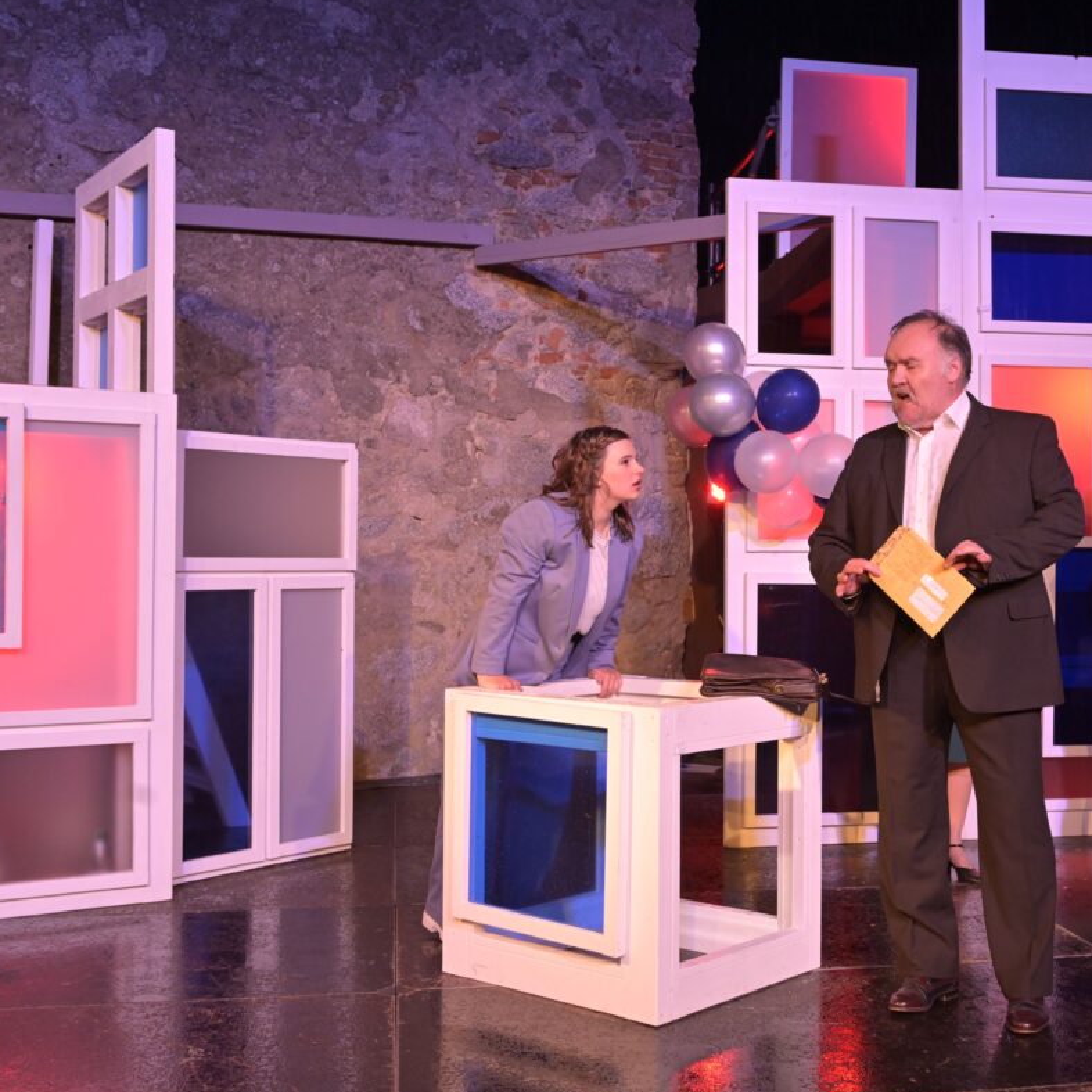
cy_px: 547
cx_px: 754
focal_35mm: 44
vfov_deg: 38.3
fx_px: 1570
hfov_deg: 37.8
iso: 1400
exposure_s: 1/80
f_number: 8
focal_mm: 34
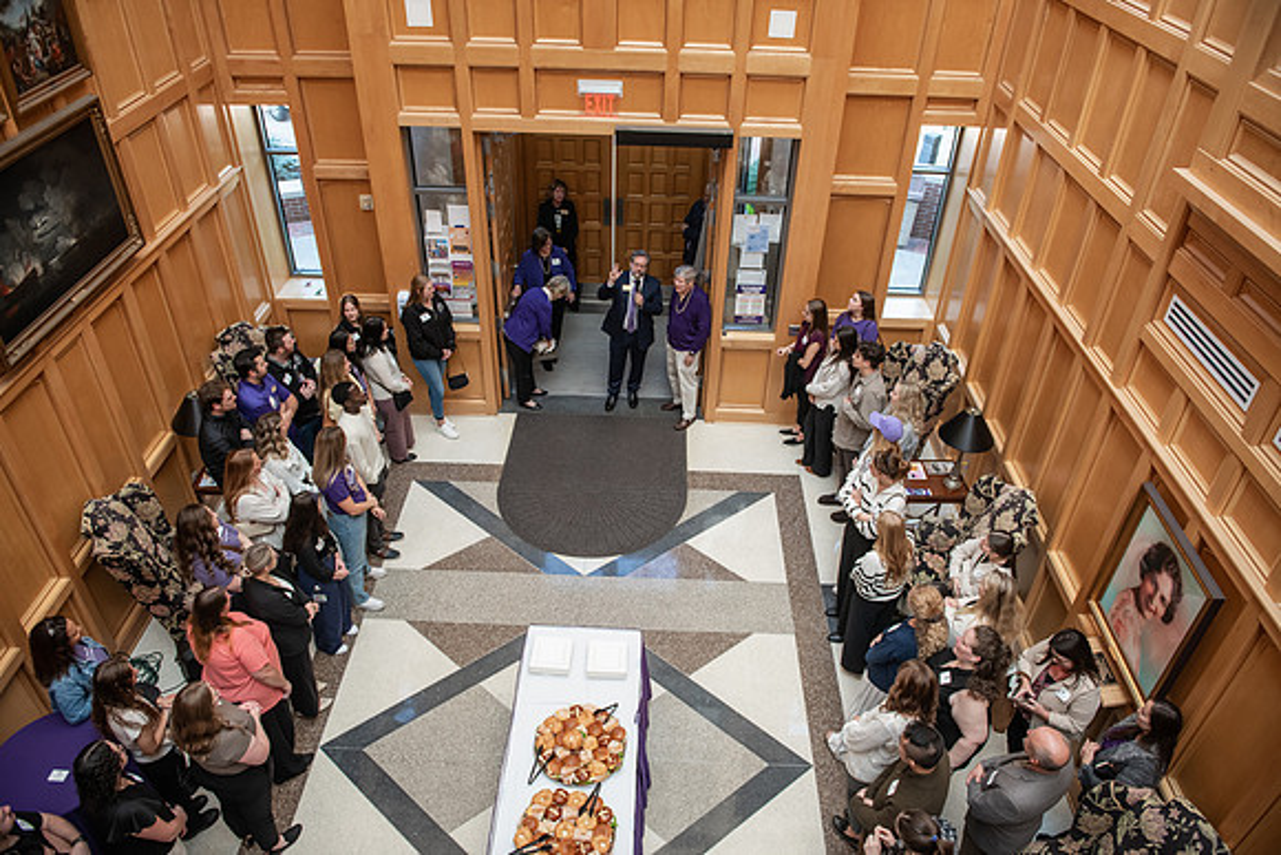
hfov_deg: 73.7
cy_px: 428
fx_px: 854
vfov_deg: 53.2
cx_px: 640
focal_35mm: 24
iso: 1250
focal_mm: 24
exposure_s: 1/250
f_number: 3.2
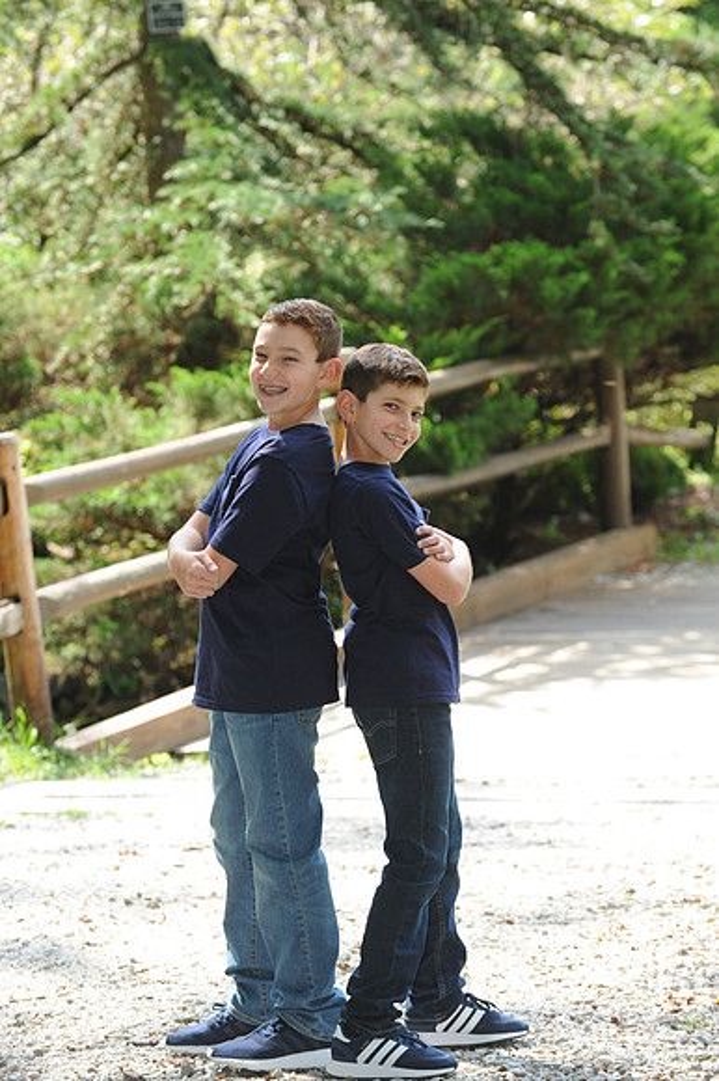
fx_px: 4799
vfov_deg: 12.8
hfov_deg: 8.6
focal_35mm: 160
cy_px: 540
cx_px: 360
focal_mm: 160
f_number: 7.1
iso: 640
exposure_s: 1/250
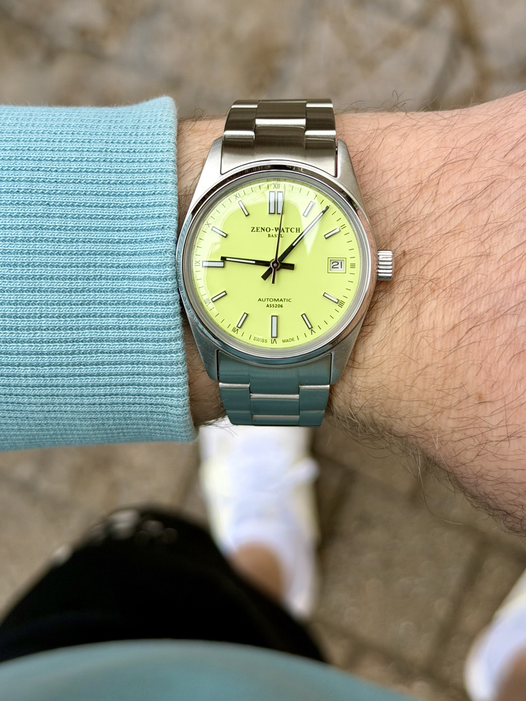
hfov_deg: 30.3
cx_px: 263
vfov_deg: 39.7
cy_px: 350
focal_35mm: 48
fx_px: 972
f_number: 1.78
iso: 64
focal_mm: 6.76
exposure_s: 1/121
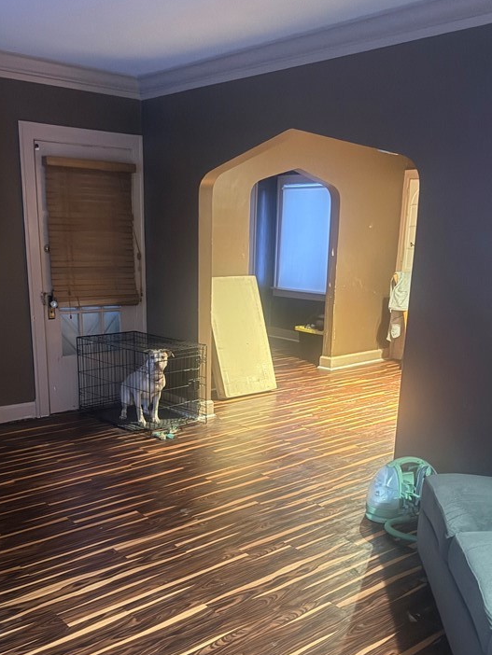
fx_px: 663
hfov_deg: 40.7
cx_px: 231
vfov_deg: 52.0
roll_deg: -1.3
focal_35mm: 35
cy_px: 411
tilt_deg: -14.5
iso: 1000
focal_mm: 6.76
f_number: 1.78
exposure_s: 1/12
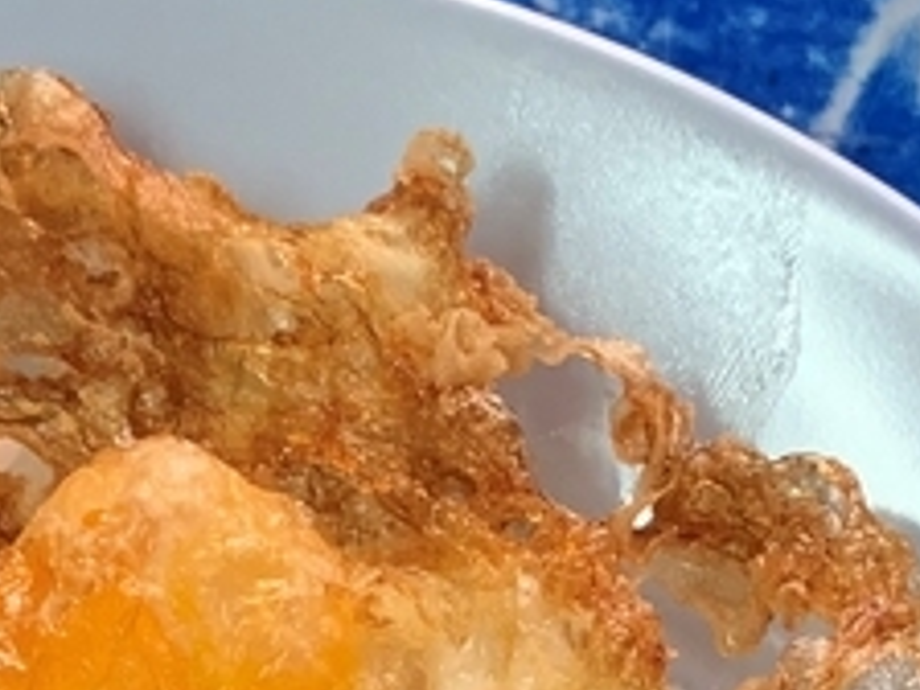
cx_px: 620
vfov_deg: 9.9
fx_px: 3694
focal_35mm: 139
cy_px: 1351
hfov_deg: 14.2
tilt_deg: -84.2
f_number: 1.8
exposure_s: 1/50
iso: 100
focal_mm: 4.25
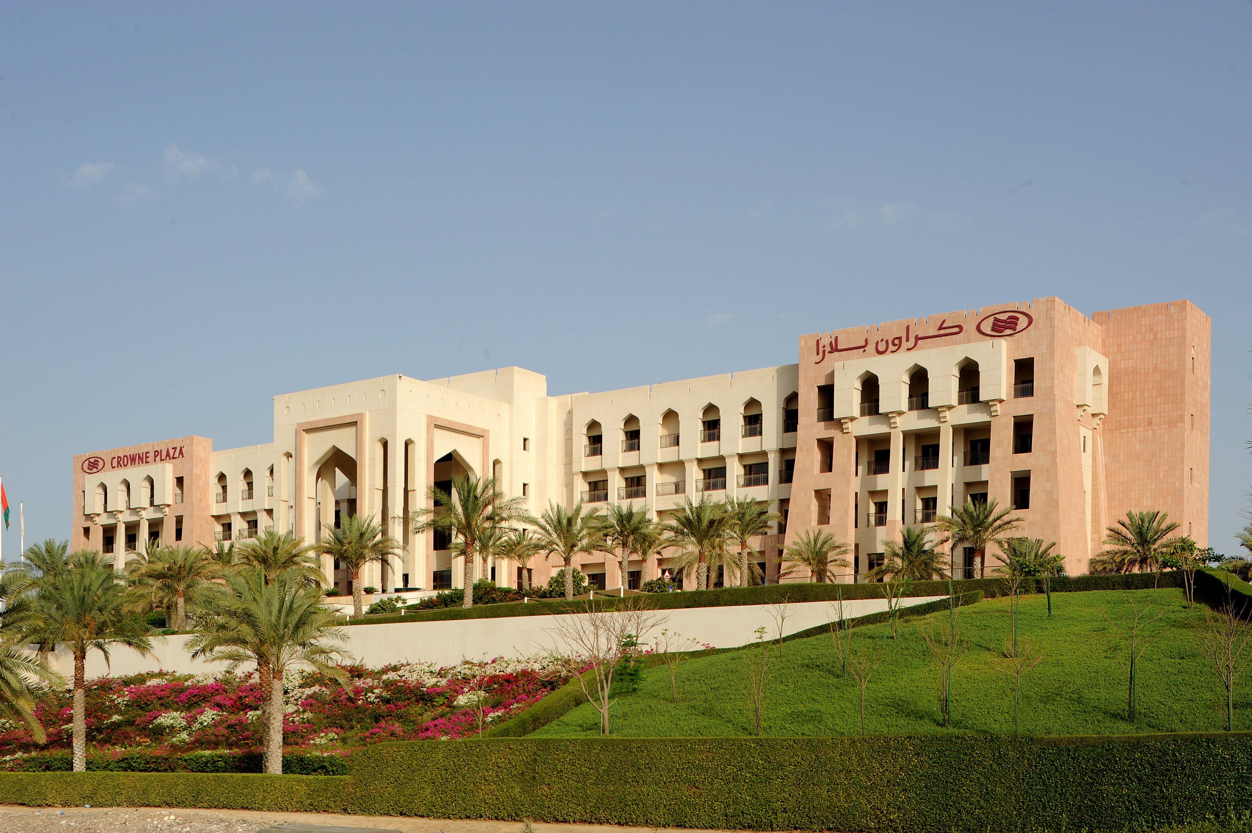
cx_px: 626
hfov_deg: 43.6
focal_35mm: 45
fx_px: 1564
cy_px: 416
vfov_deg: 29.8
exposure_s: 1/640
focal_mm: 45
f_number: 11
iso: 400
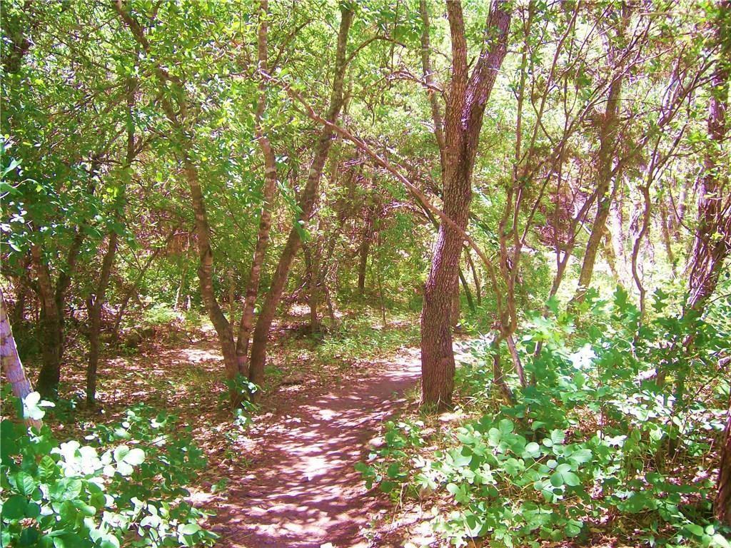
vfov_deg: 40.7
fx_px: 739
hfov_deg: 52.6
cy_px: 274
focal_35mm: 35
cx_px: 366
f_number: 2.8
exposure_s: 1/90.6
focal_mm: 5.8
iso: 80
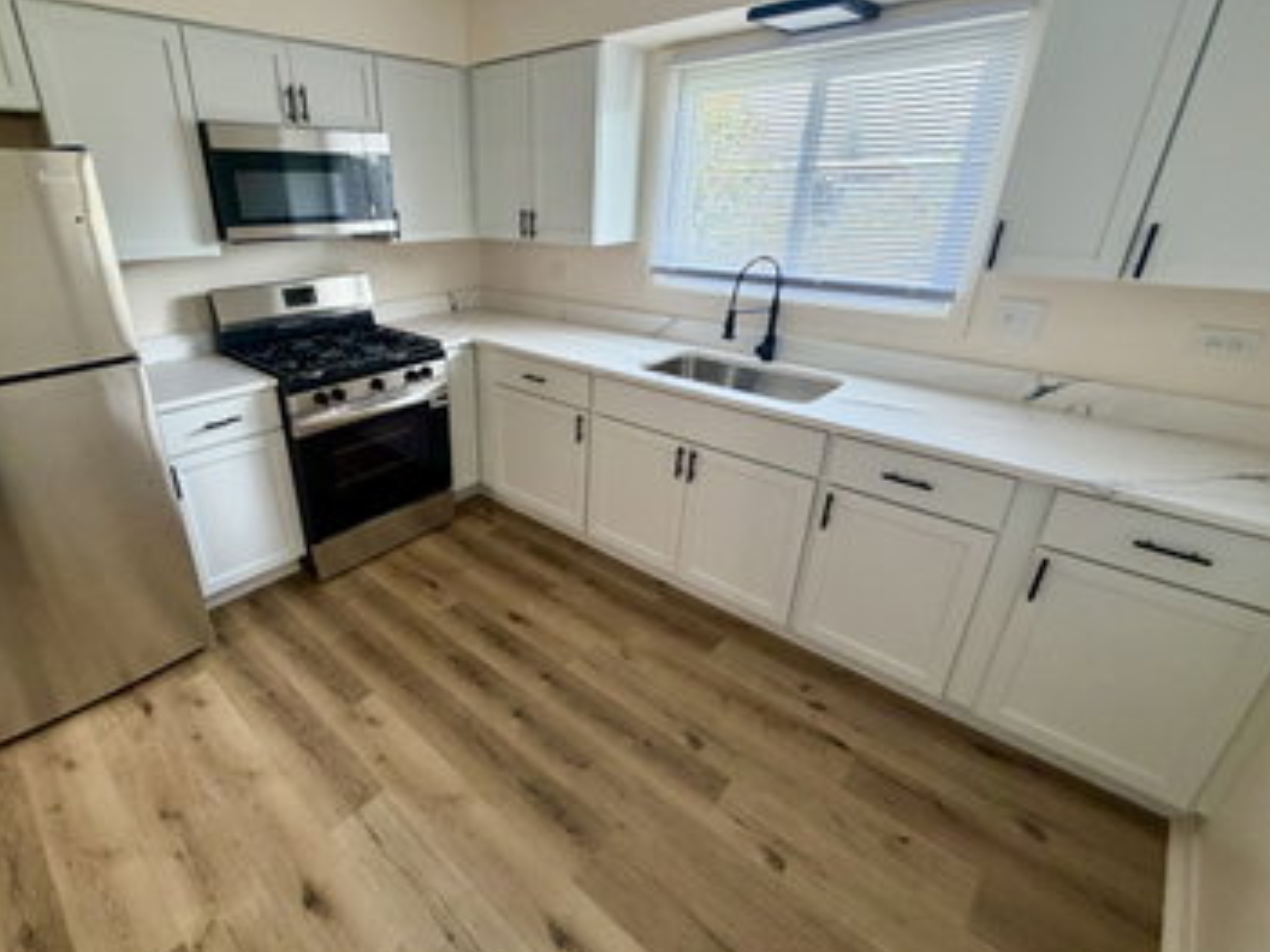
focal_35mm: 17
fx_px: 624
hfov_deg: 90.2
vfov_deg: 74.7
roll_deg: -0.1
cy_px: 458
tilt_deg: -23.0
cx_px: 529
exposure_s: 1/120
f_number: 2.2
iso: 320
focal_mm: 2.22
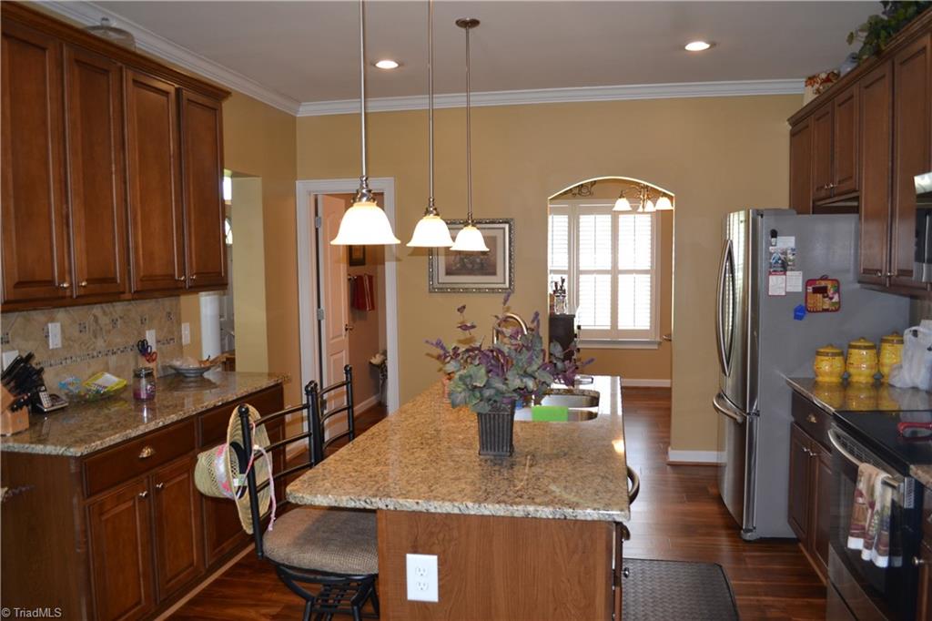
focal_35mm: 27
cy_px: 310
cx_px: 466
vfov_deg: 47.9
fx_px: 699
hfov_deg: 67.4
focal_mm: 18
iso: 400
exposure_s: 1/60
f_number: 4
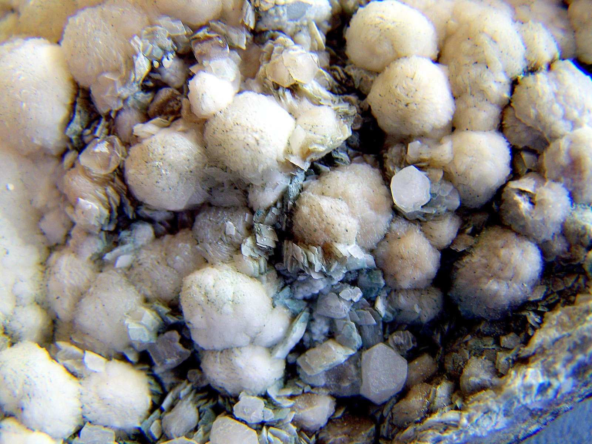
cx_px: 296
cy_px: 222
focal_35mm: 38
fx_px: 650
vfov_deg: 37.7
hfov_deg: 49.0
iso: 64
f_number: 2.8
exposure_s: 1/40
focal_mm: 6.3
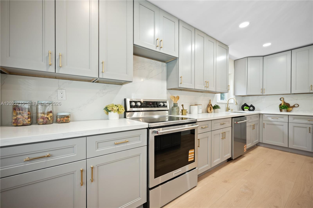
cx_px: 156
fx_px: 122
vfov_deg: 81.1
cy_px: 104
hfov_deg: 104.3
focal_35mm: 14
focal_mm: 14
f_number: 2.8
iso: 200
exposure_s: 1/20
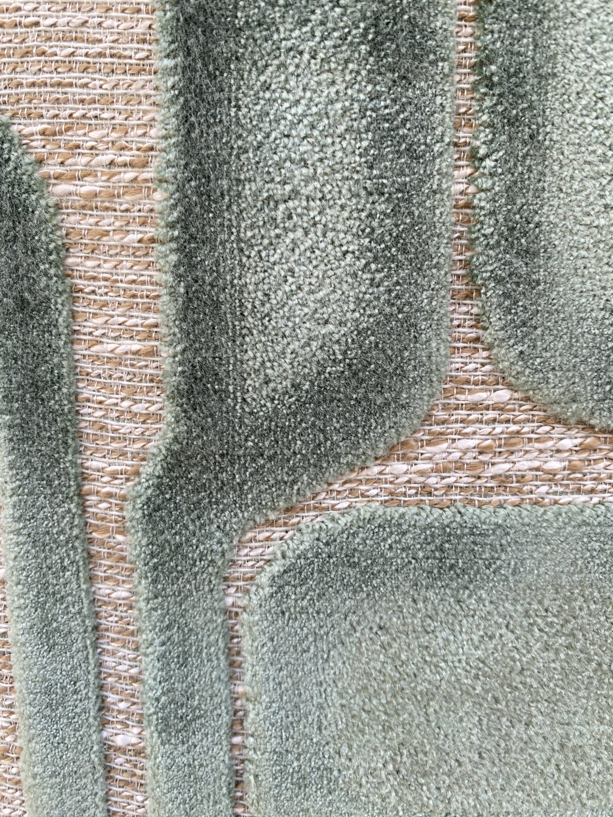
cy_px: 408
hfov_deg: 53.1
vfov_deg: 67.3
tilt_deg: -25.9
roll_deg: -3.0
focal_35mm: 26
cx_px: 306
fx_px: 614
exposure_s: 1/122
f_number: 1.8
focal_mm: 4.25
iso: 64
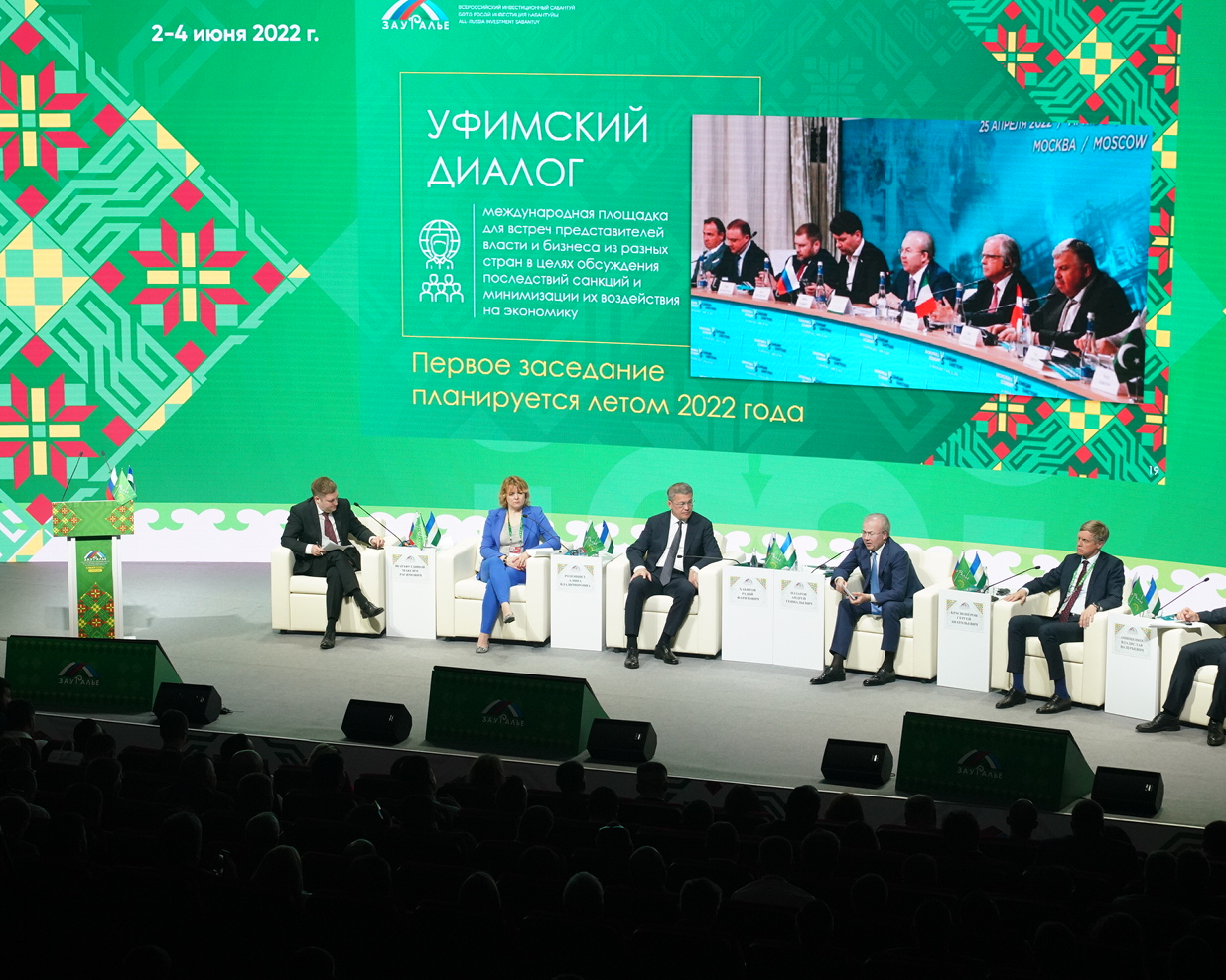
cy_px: 524
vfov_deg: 17.9
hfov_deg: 22.2
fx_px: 3120
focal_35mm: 86
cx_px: 539
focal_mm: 70
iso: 2000
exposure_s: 1/125
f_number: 7.1
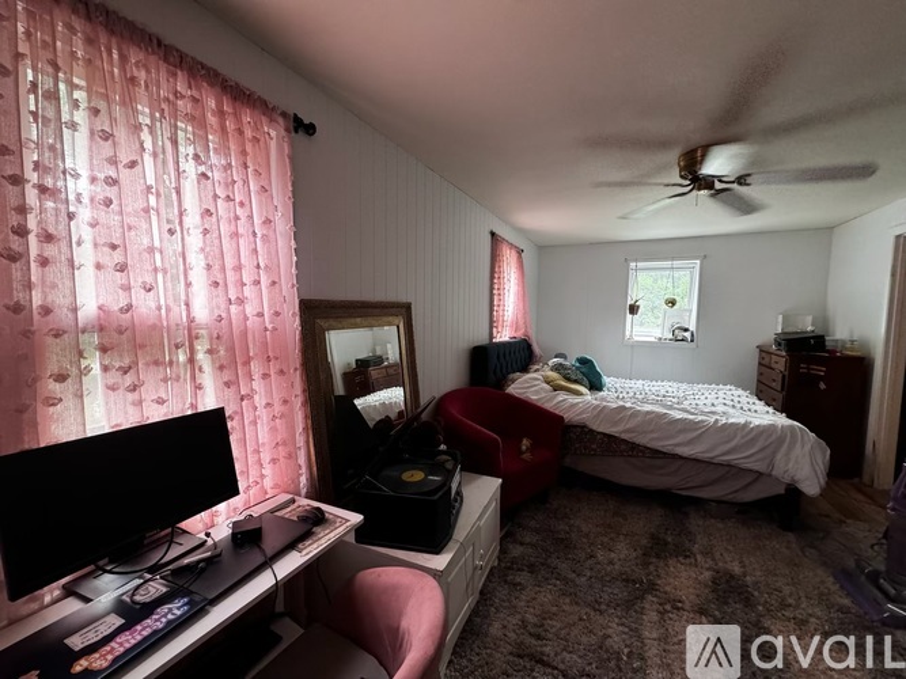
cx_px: 453
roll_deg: +0.0
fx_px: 366
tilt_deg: -5.1
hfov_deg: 102.1
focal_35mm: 14
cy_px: 340
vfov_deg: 85.7
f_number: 2.2
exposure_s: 1/62
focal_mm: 2.22
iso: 320
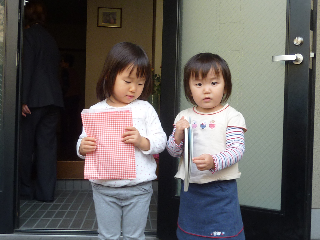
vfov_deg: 30.3
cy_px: 120
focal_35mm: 48
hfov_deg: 39.7
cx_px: 160
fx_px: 444
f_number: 3.3
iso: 80
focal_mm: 4.4
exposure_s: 1/60
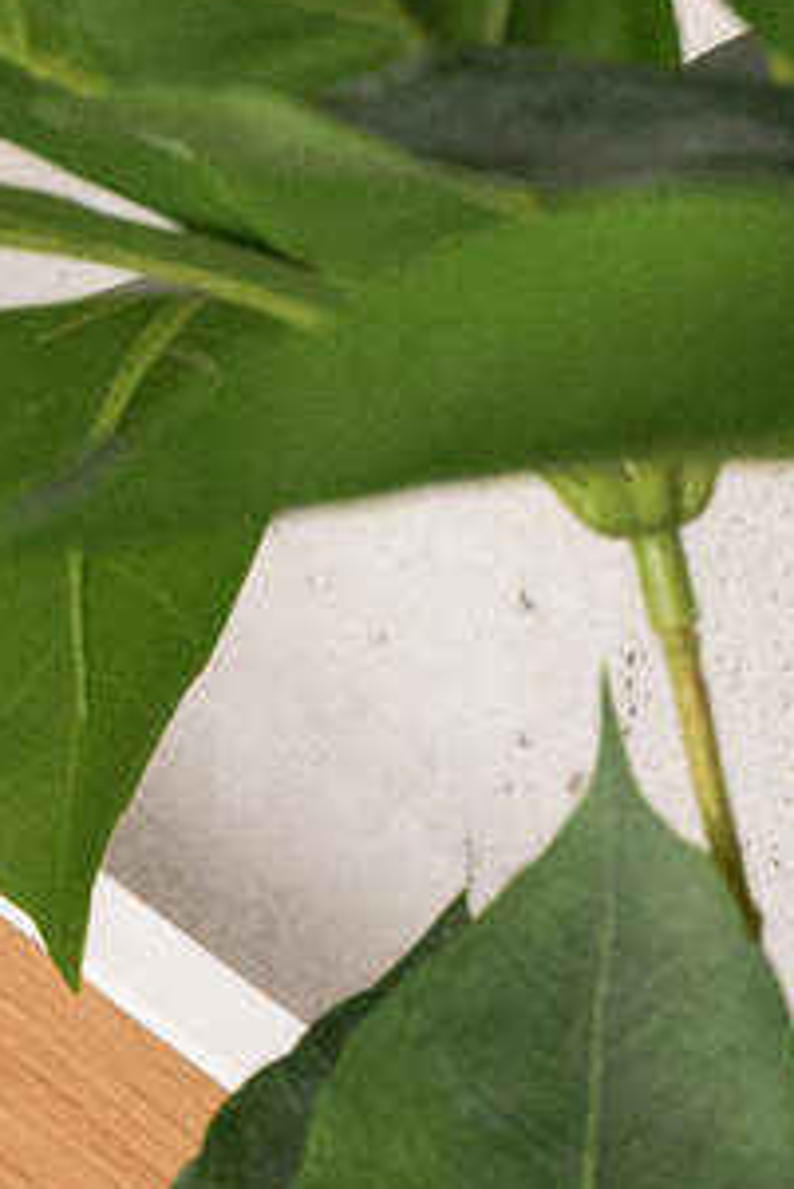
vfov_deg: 7.8
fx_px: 8723
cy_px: 1074
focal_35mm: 264
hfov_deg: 5.1
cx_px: -818
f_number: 9
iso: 2000
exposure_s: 1/100
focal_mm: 53
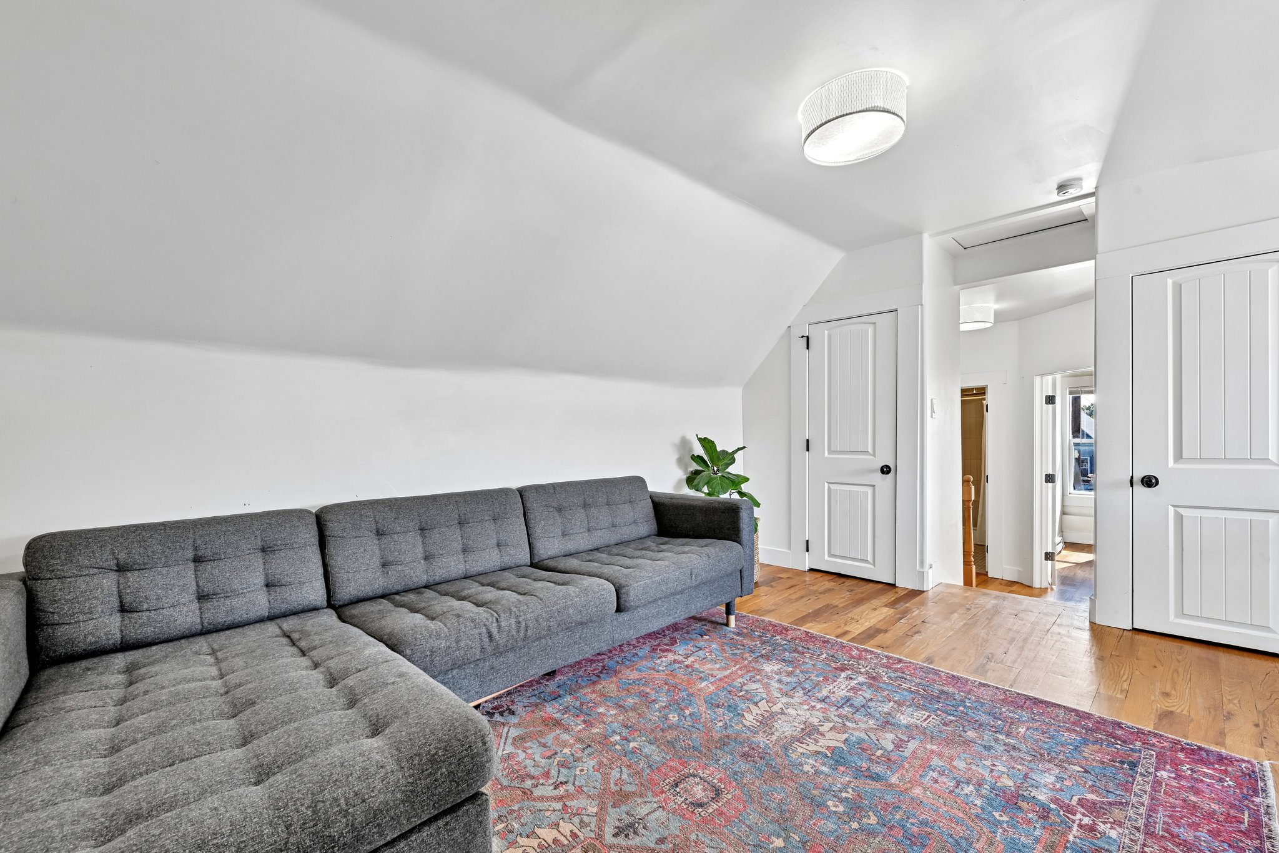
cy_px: 426
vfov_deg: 81.2
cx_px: 640
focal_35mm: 14
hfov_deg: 104.3
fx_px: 497
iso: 400
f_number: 11
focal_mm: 14
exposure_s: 1/13
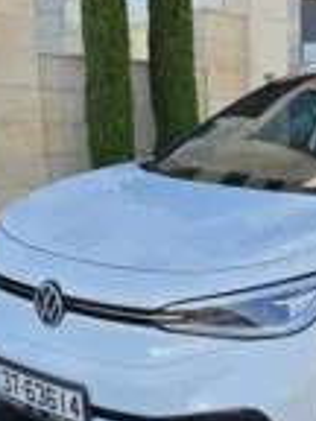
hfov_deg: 21.7
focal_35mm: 64
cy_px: 333
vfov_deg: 29.6
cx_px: 351
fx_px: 779
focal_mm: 6.3
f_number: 1.7
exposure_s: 1/200
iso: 12
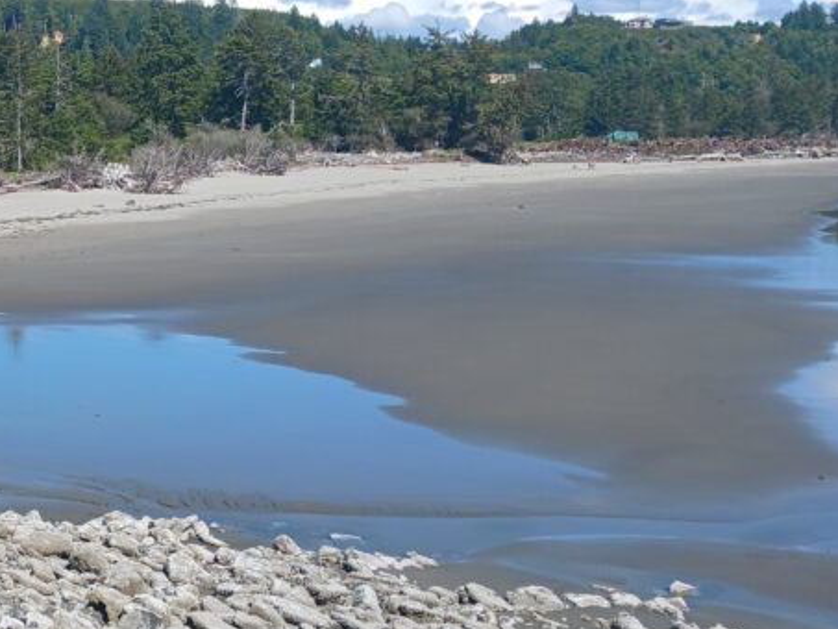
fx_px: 1477
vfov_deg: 23.9
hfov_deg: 28.9
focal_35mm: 61
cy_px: 429
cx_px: -70
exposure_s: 1/300
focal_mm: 4
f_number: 1.8
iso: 20
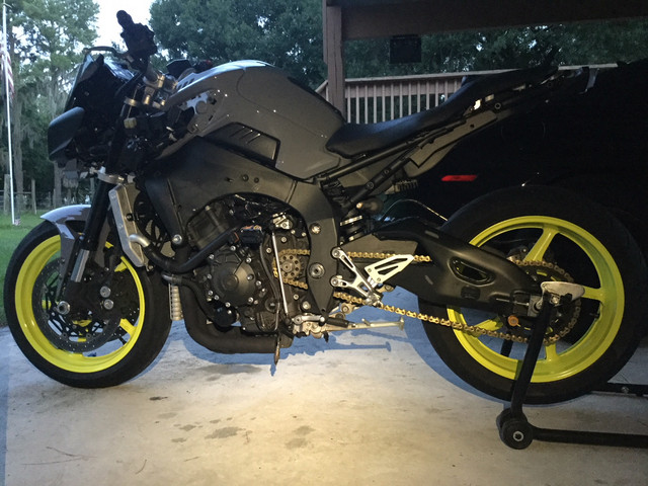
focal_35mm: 31
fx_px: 580
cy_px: 243
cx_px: 324
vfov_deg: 45.4
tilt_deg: -5.1
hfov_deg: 58.4
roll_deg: +0.1
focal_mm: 3.3
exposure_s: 1/15
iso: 400
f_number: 2.4
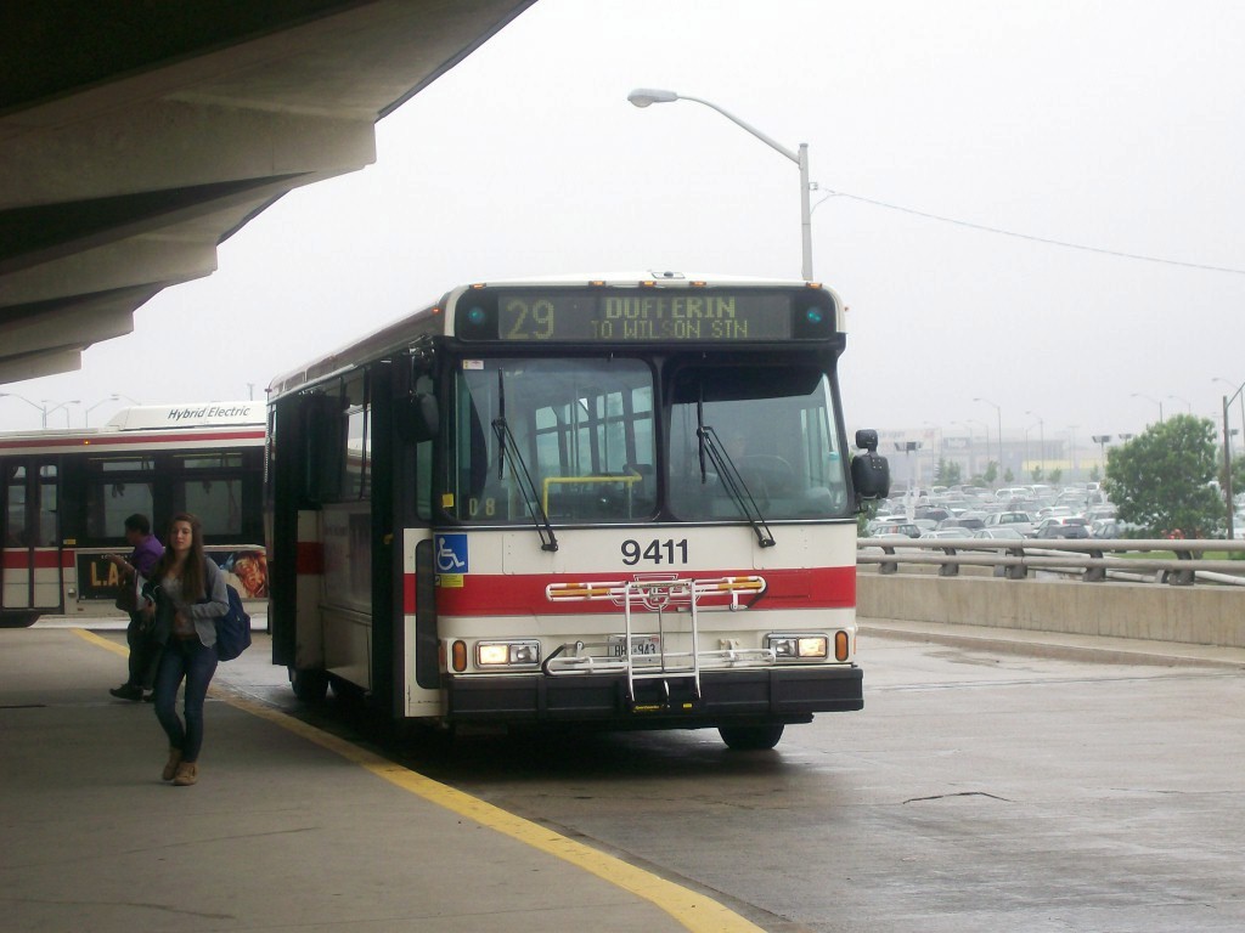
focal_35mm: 87
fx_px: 3129
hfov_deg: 22.5
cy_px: 466
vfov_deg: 17.0
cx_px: 622
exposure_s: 1/208
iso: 80
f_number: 4.3
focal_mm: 14.3
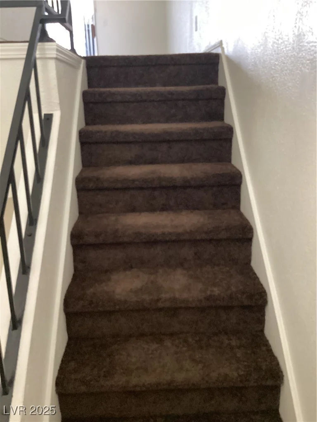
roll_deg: +0.3
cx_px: 158
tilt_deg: -16.6
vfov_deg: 58.4
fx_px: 379
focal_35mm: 31
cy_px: 211
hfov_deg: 45.4
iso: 500
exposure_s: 1/30
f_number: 2.4
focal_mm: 3.3
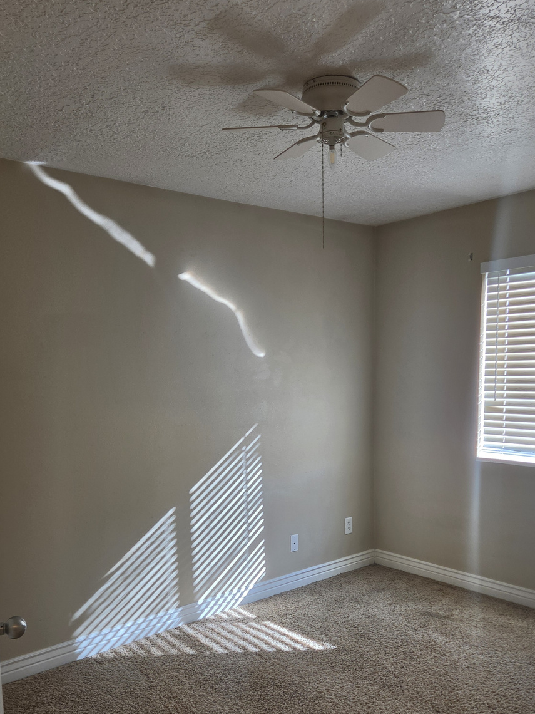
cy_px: 467
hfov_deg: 45.4
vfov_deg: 57.3
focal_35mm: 31
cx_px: 285
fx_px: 639
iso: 80
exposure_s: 1/120
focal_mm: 5.4
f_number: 1.8
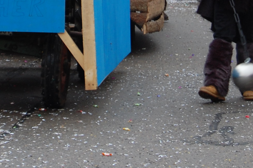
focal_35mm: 239
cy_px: -77
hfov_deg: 8.6
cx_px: 67
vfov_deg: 5.7
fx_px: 1678
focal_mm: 52
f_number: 5.6
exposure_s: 1/125
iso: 360
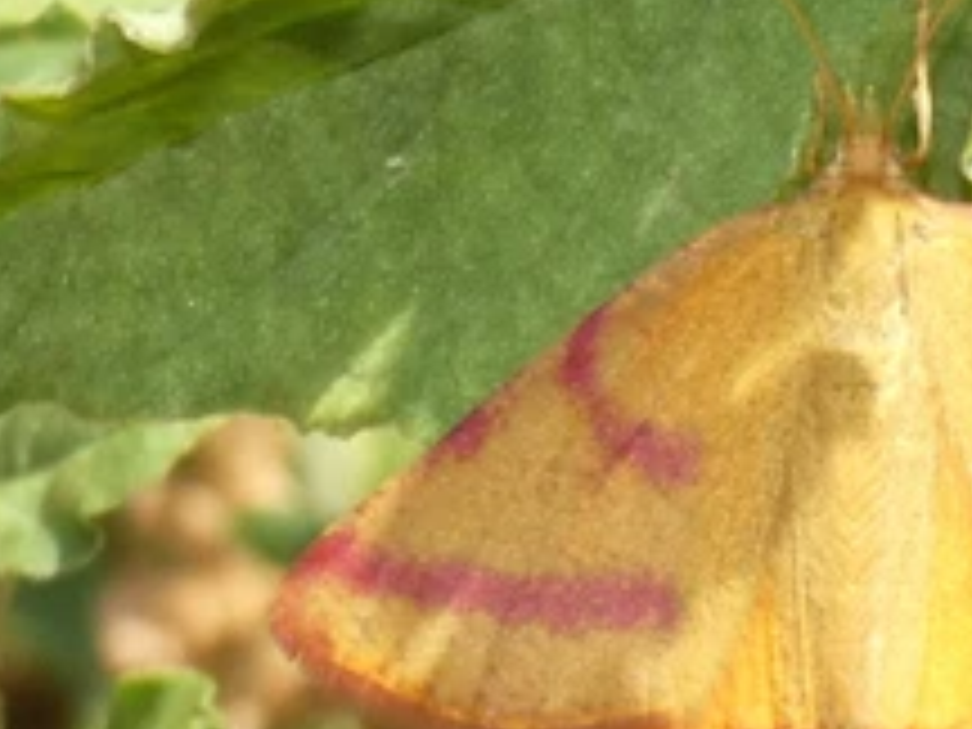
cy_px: 454
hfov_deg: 5.3
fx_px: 10417
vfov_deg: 4.0
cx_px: 918
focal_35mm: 371
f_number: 7.1
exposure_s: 1/50
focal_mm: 22.4
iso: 80
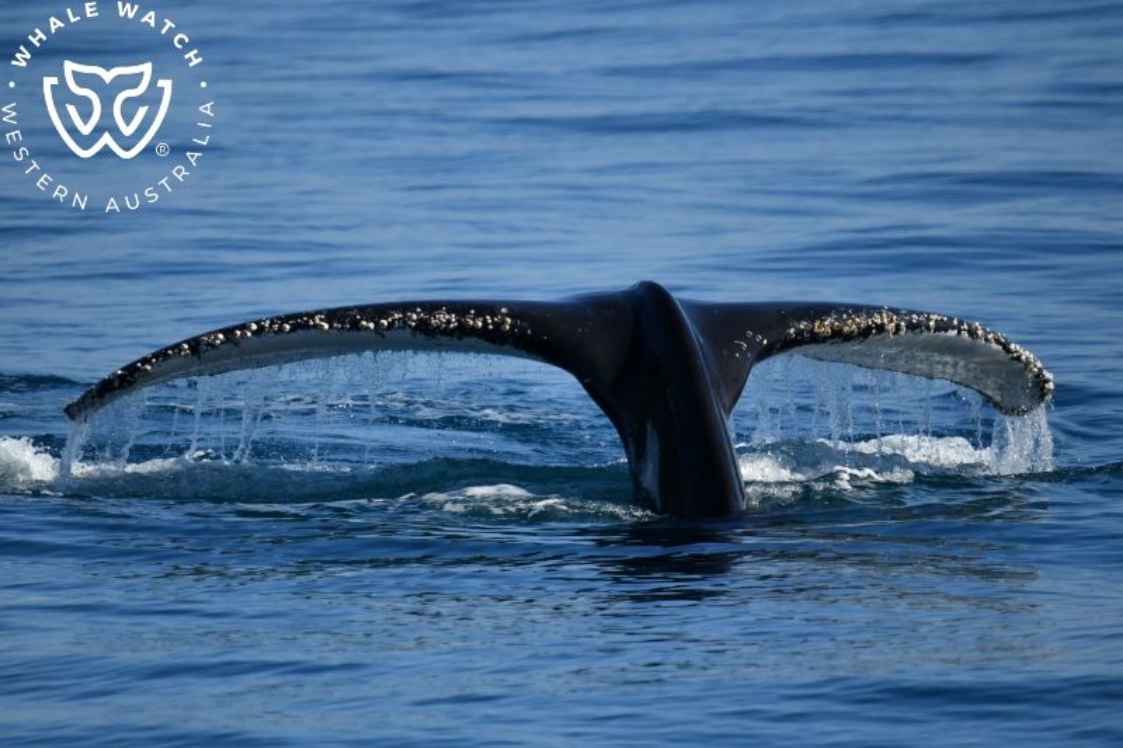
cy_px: 374
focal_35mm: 600
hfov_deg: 3.4
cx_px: 562
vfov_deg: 2.3
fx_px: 18712
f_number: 6.3
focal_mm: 600
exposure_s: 1/8000
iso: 1100
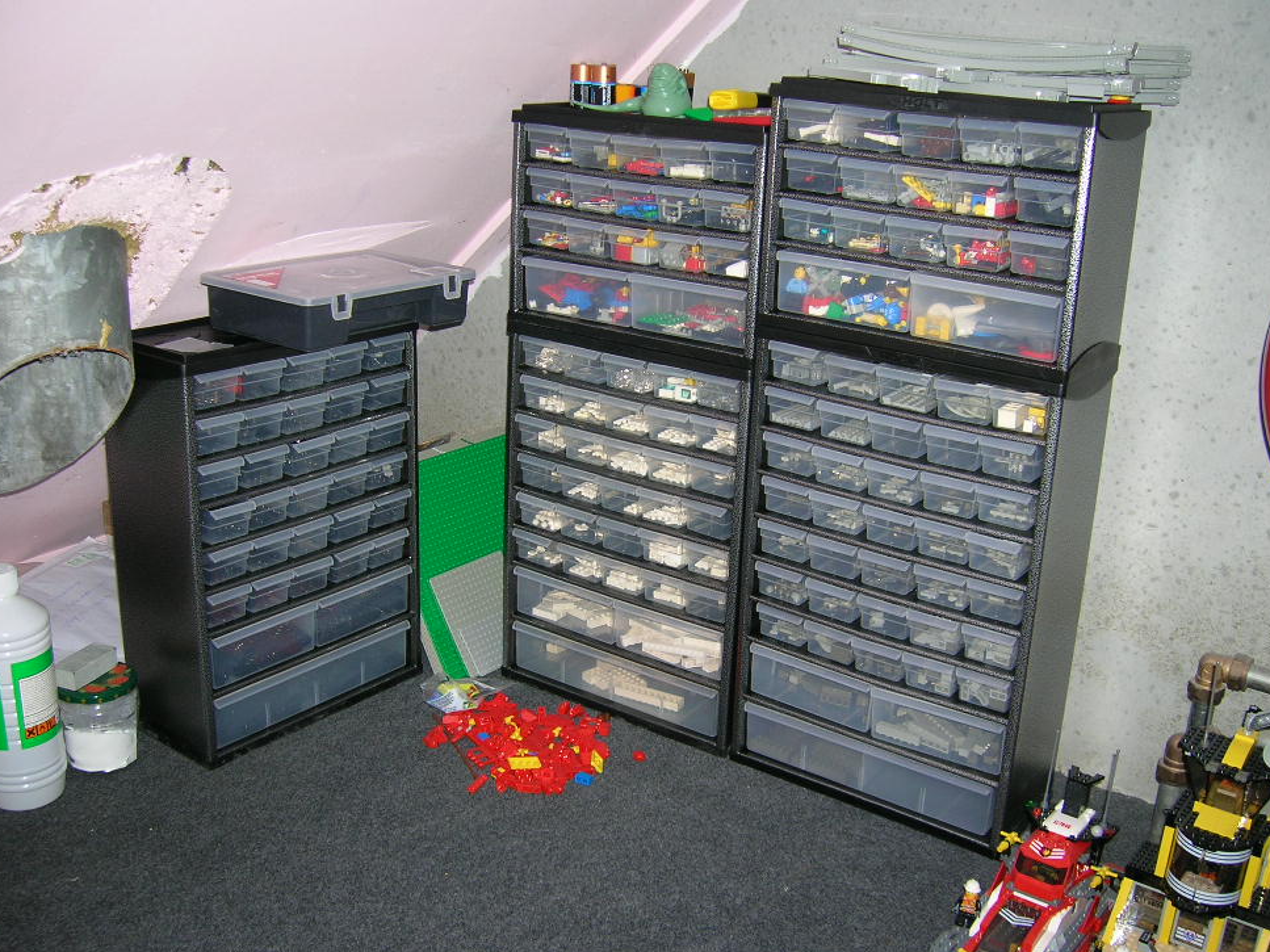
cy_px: 494
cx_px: 654
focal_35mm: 36
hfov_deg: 51.4
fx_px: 1321
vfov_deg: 39.6
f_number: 2.9
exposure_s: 1/60.1
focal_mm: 5.7
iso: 56
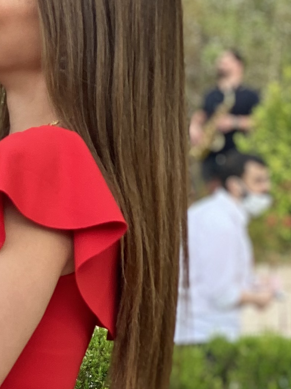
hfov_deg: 7.3
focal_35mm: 199
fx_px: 2231
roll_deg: -1.6
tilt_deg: -4.5
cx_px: -207
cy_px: 388
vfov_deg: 9.9
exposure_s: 1/128
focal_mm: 6
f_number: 2
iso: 20
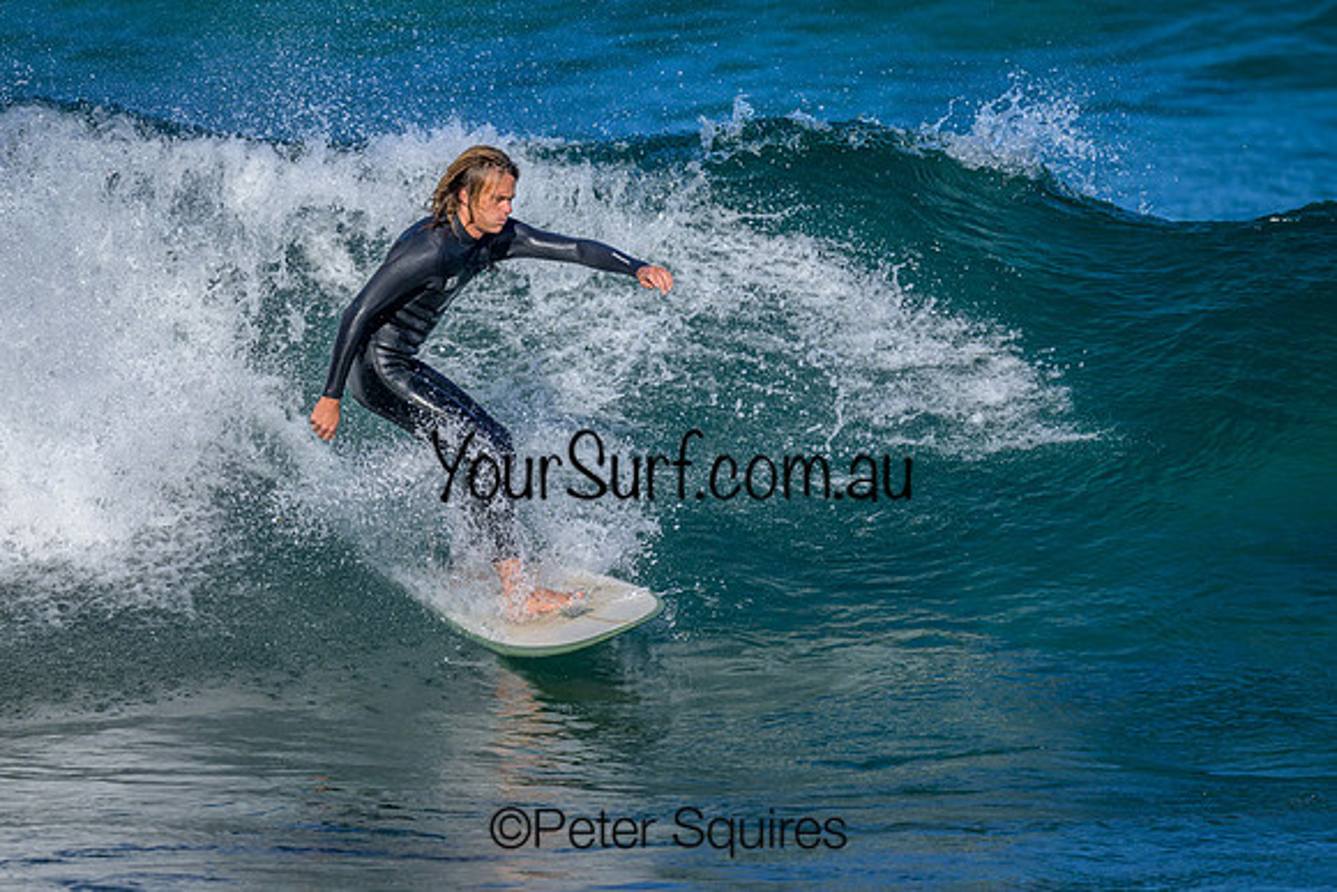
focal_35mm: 917
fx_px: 34065
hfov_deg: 2.2
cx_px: 624
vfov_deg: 1.5
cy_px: 381
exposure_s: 1/2000
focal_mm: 800
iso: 500
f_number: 8
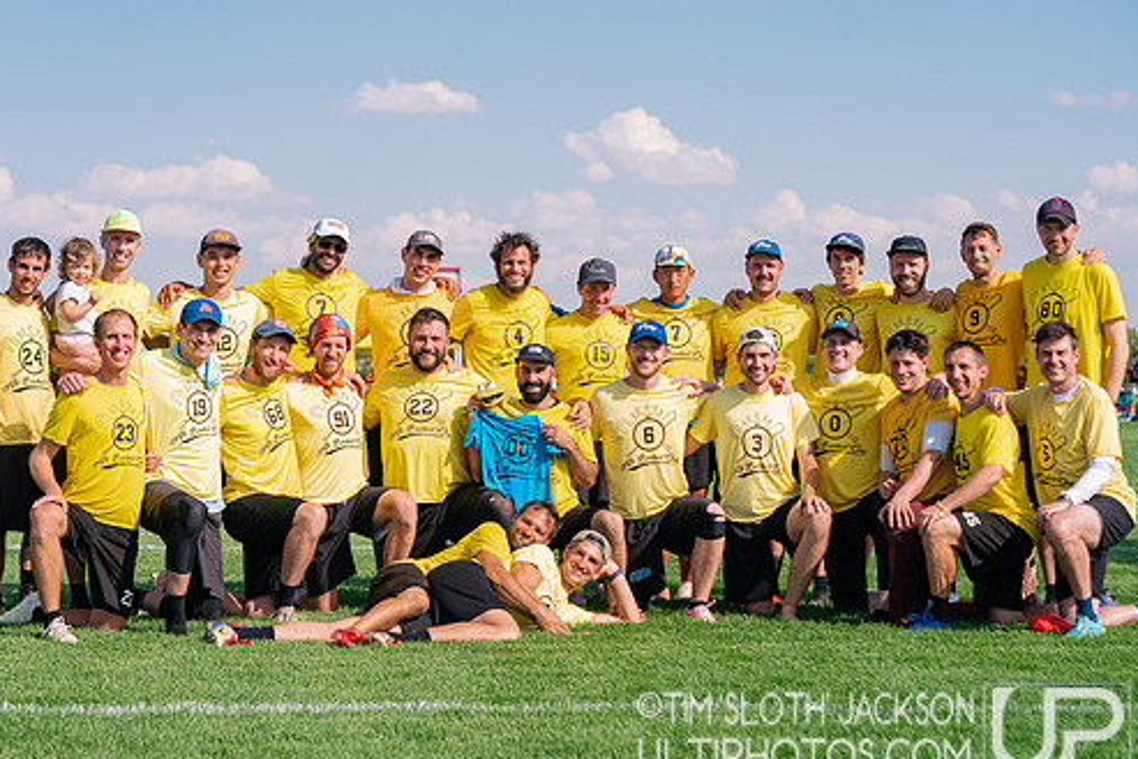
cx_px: 479
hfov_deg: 23.1
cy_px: 383
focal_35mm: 88
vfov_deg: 15.5
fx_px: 2782
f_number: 4
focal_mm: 73
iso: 640
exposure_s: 1/5000
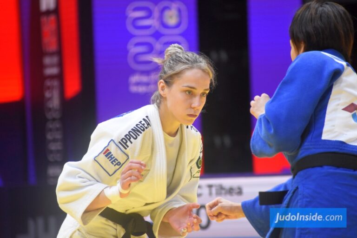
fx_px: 4462
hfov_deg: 4.6
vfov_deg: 3.1
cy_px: 119
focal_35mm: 450
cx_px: 178
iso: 1600
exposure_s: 1/400
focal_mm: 300
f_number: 6.3
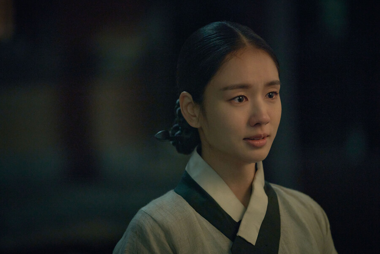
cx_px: 190
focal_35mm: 200
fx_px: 2111
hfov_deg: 10.3
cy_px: 127
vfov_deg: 6.9
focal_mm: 200
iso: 5000
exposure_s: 1/80
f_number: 2.8
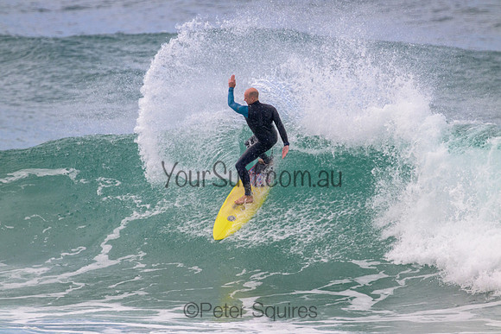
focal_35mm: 800
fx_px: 11135
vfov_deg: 1.7
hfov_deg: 2.6
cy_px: 167
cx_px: 250
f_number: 11
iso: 1100
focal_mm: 800
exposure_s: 1/2000
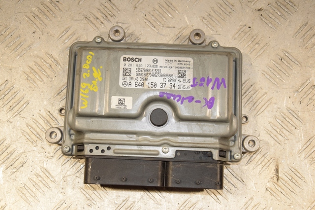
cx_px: 158
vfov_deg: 23.8
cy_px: 105
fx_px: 498
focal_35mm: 57
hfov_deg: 35.1
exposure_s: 1/200
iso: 800
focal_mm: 38
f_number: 6.3
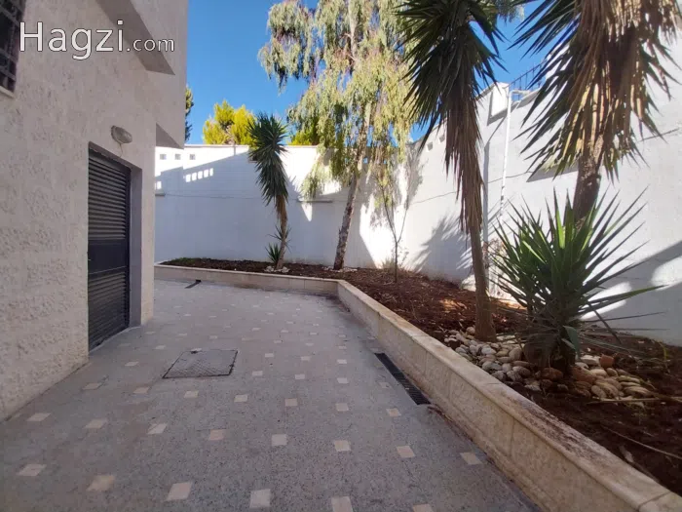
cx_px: 341
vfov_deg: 89.9
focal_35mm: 13
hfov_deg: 106.2
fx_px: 256
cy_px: 256
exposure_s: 1/497
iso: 64
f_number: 2.2
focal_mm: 1.3
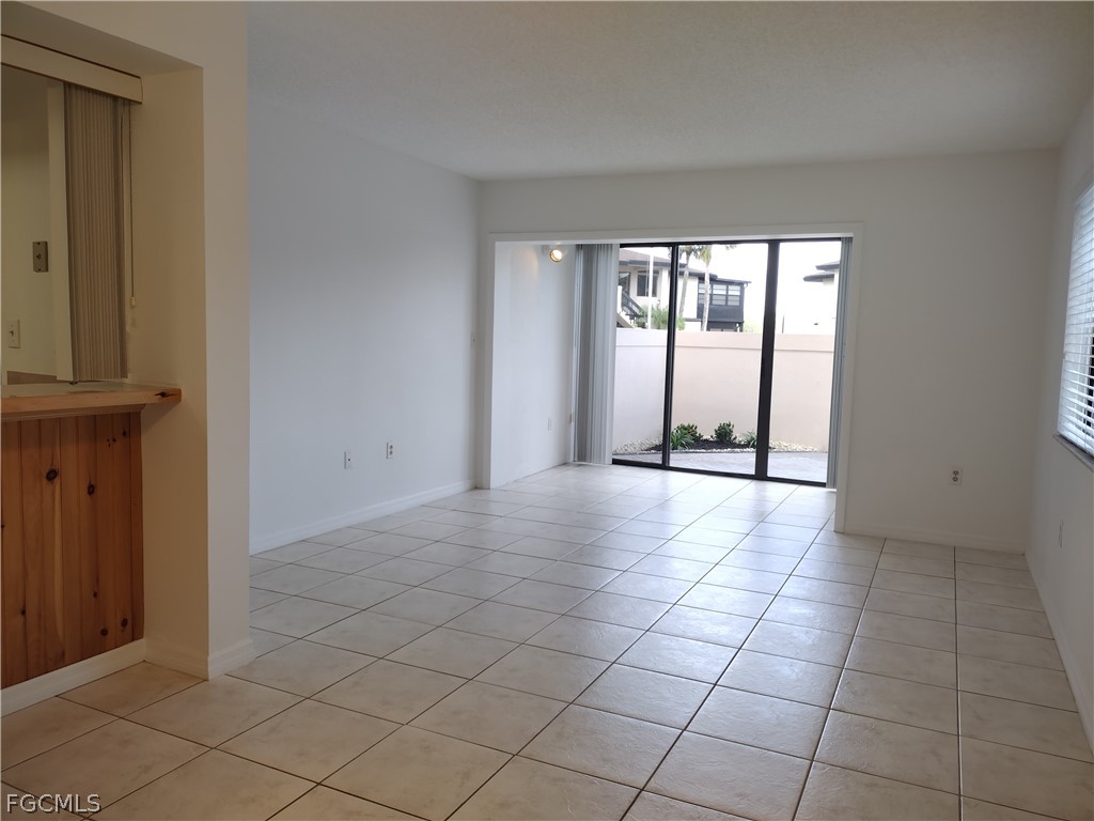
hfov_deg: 65.3
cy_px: 410
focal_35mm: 27
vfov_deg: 51.4
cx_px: 547
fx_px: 853
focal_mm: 4.71
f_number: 1.7
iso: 100
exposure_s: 1/132
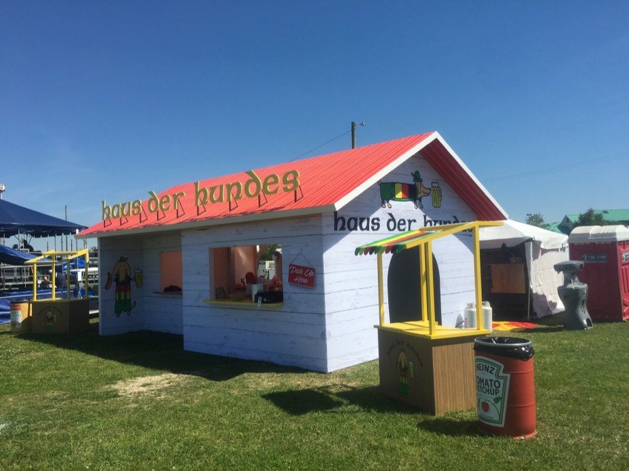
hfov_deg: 61.7
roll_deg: +1.6
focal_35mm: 29
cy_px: 236
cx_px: 314
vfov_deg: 48.2
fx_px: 527
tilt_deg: +3.7
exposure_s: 1/2331
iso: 25
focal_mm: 4.15
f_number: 2.2
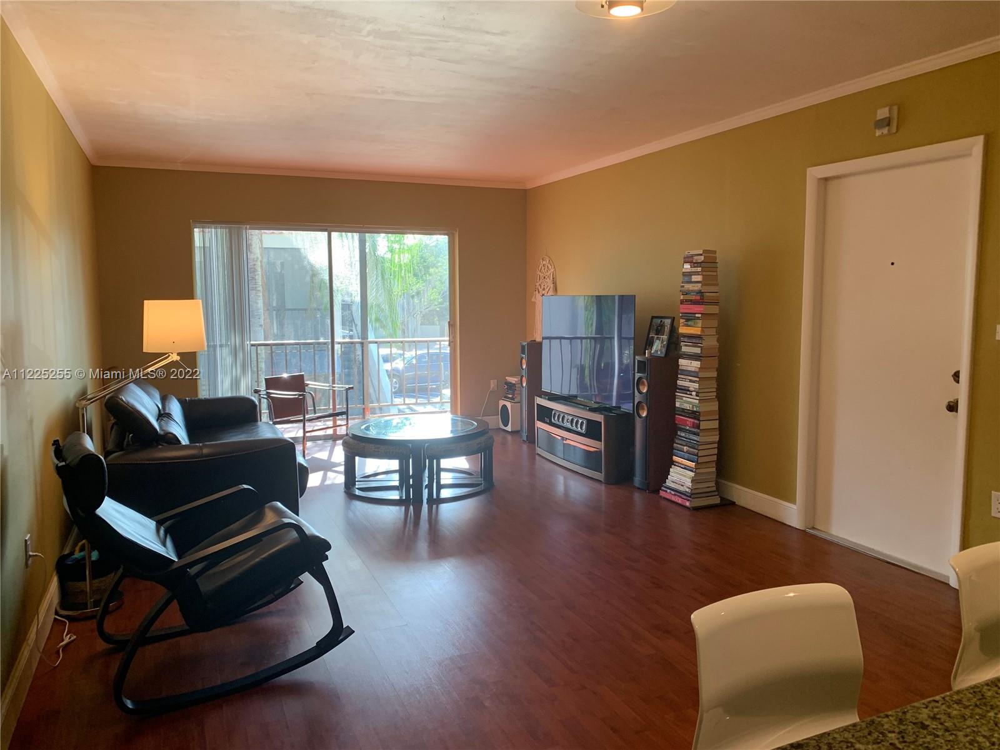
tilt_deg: -6.8
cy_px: 375
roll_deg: +0.8
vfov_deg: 53.1
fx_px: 751
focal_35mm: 26
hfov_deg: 67.3
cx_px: 500
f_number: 1.8
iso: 100
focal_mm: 4.25
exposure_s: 1/120
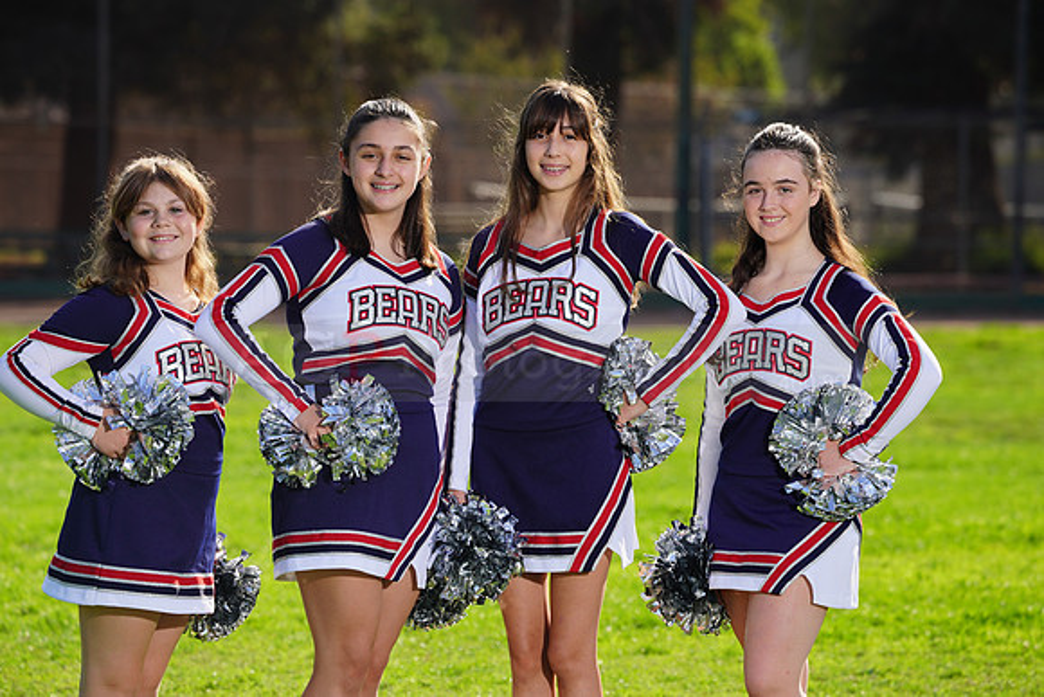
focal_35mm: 271
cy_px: 348
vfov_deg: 5.1
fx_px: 7860
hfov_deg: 7.6
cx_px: 522
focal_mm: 271
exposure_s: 1/250
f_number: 8
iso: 100
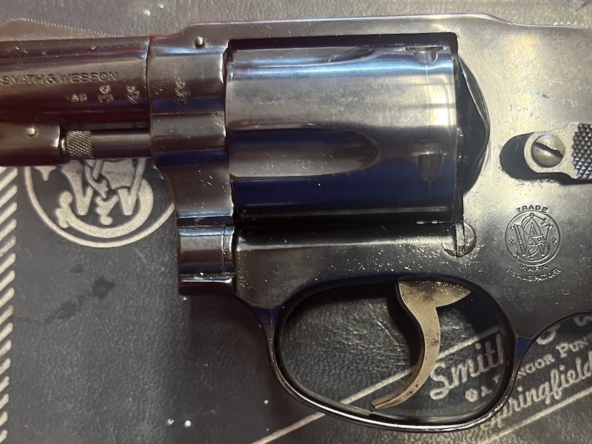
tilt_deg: -86.4
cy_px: 262
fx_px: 735
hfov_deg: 43.3
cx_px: 392
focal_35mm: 43
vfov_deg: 33.5
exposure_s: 1/50
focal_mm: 5.1
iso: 160
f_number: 1.6
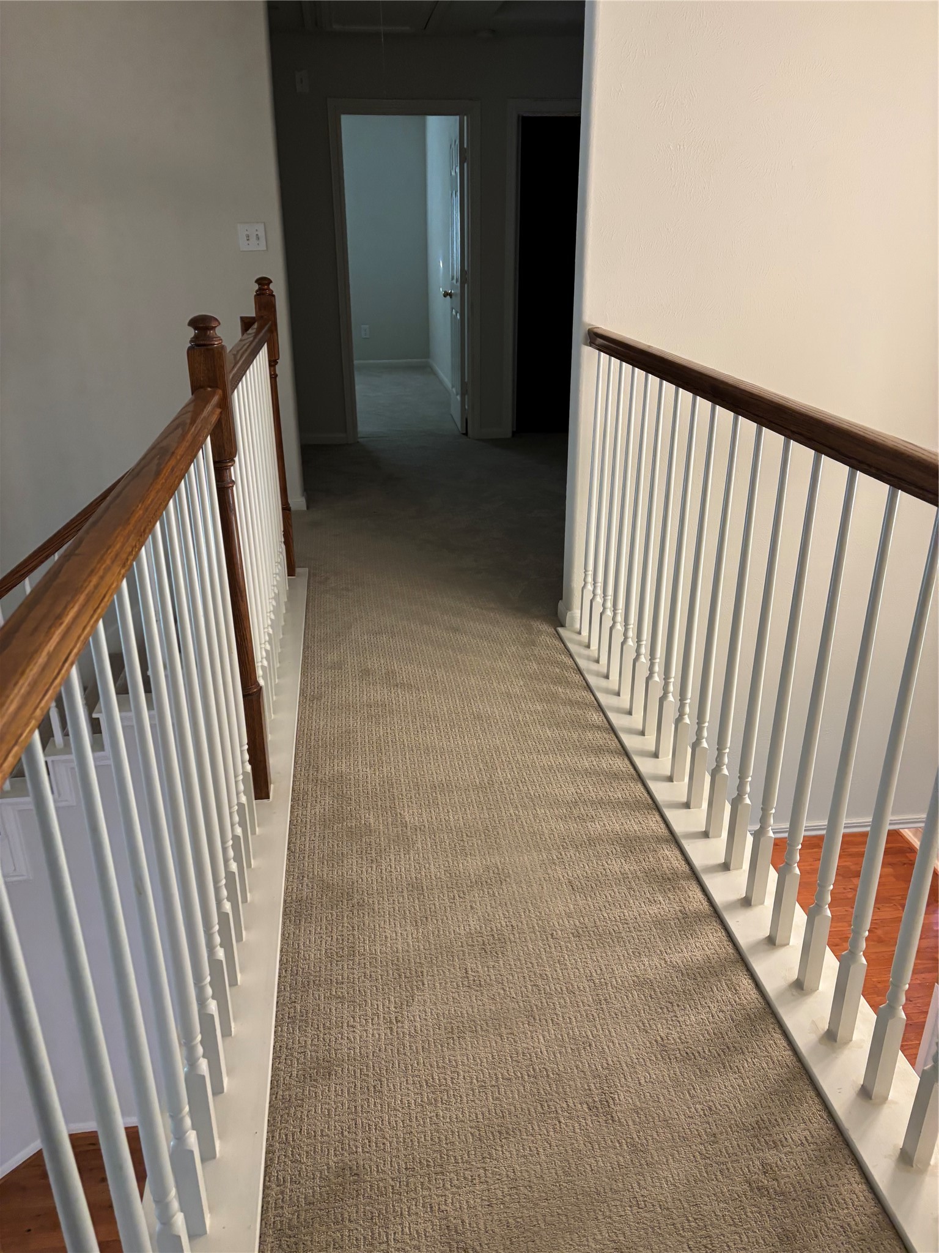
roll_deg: -1.8
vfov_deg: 67.3
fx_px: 940
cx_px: 470
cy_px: 626
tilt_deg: -23.5
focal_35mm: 26
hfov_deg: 53.1
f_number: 1.6
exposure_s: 1/60
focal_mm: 5.96
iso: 160
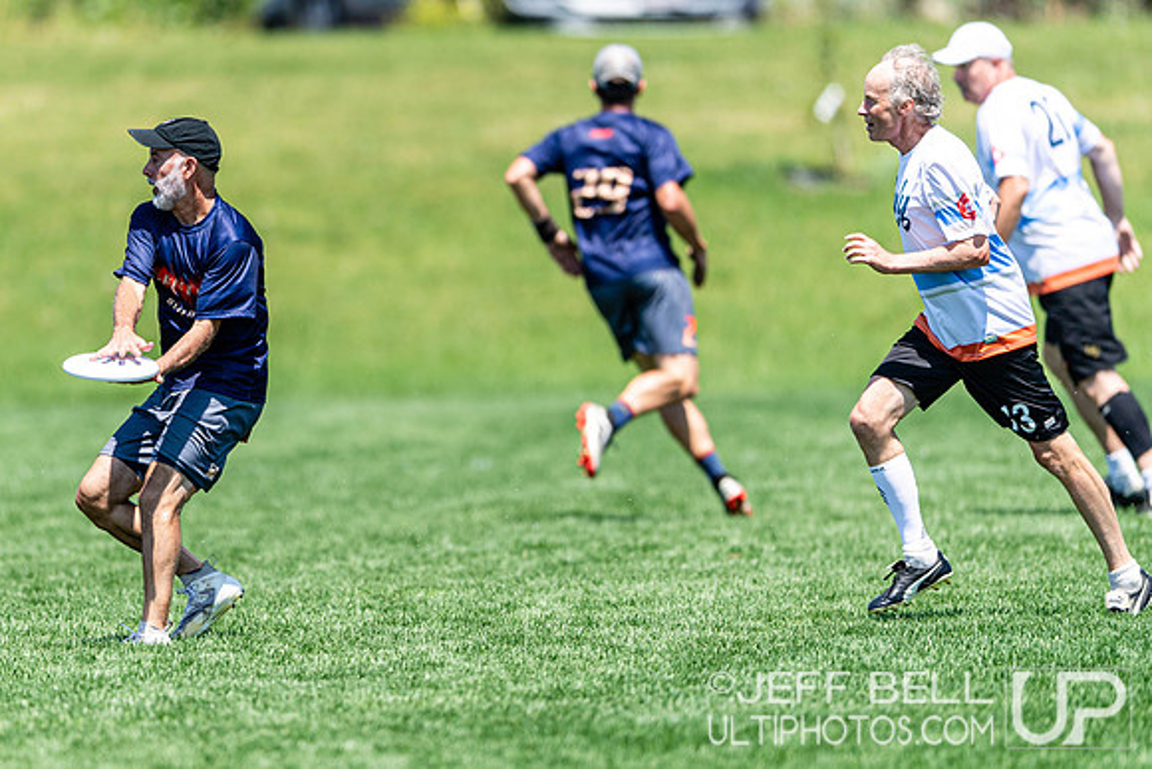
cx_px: 359
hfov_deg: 3.2
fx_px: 20481
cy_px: 384
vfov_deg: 2.2
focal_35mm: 640
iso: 110
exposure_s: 1/2000
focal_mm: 400
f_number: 2.8
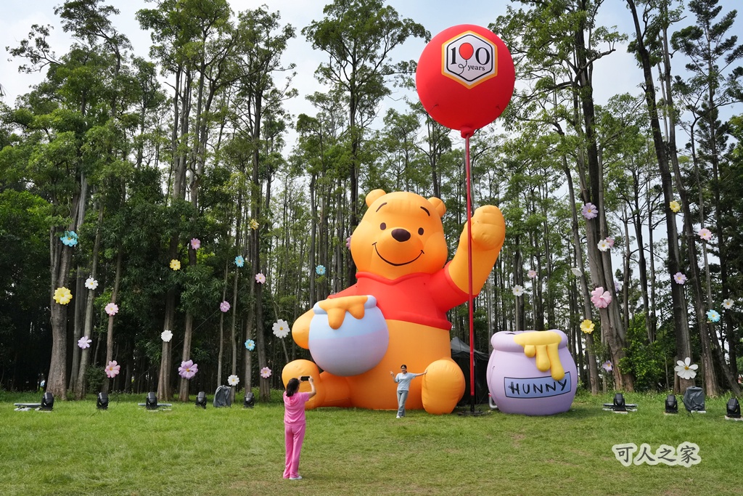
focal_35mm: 30
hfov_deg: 61.8
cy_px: 248
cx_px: 372
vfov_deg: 43.5
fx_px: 621
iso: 3200
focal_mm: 30.1
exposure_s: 1/8000
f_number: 8
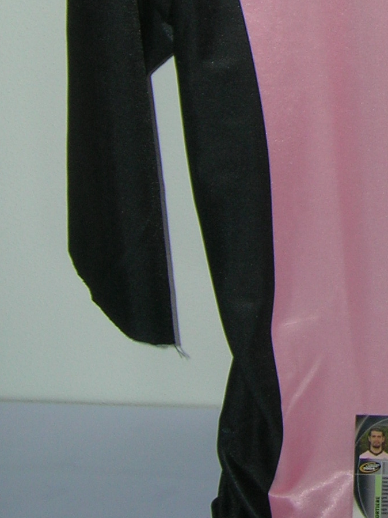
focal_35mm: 98
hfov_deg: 14.3
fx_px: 1465
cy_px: -49
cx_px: 534
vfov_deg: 19.2
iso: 50
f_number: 2.9
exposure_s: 1/60.1
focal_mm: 5.7
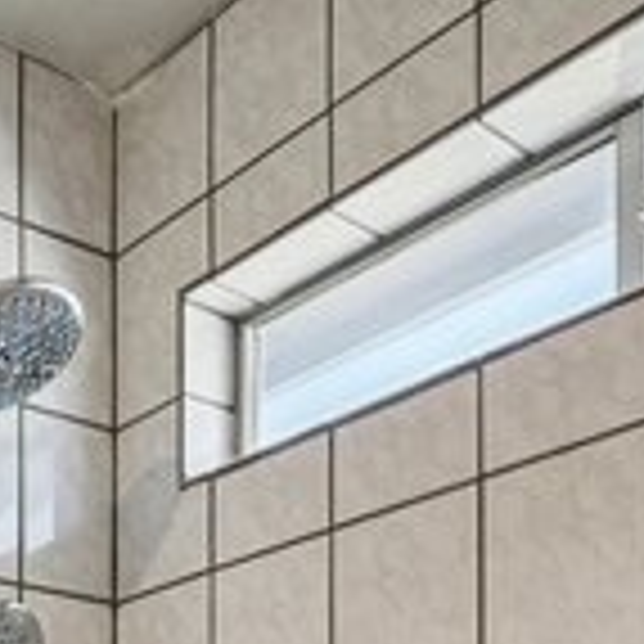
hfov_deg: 26.8
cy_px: 957
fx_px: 1284
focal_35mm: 61
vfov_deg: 23.0
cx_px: 18
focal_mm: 16
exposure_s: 1/30
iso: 320
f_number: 8
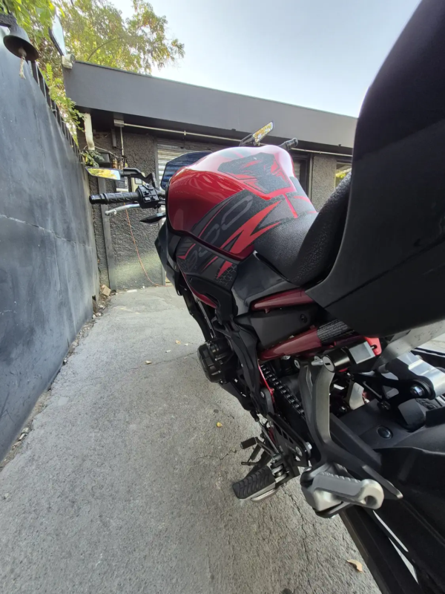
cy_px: 297
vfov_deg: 106.2
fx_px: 223
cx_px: 222
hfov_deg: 89.9
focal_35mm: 13
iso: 64
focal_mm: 1.74
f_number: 2.2
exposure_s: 1/50
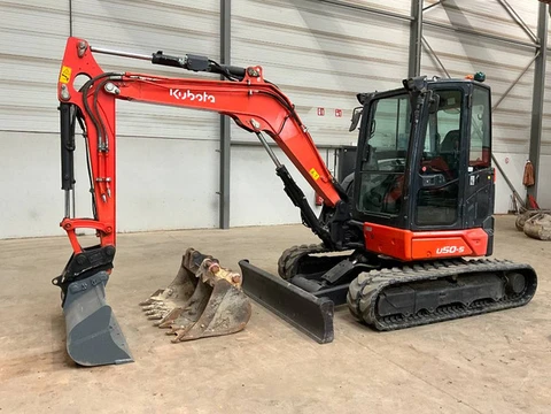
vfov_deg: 48.2
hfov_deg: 61.7
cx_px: 276
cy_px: 207
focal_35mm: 29
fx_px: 462
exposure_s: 1/60
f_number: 1.8
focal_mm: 3
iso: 160
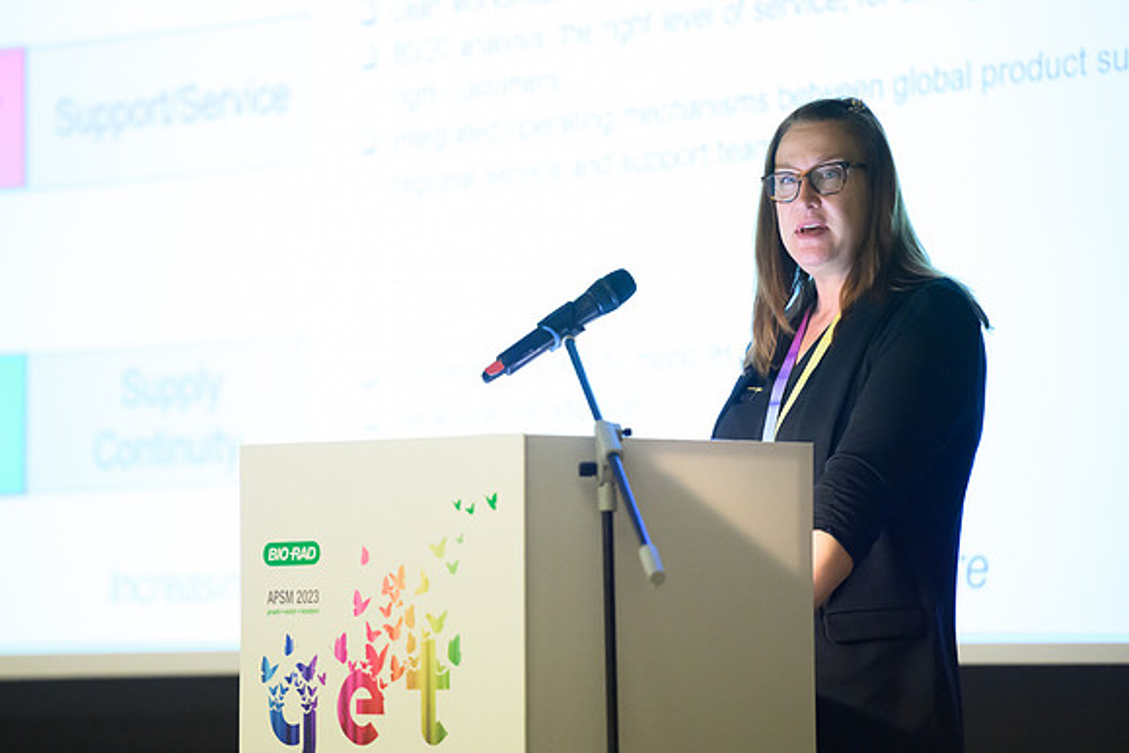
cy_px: 344
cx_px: 507
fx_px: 6592
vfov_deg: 6.5
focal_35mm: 210
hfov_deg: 9.8
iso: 8000
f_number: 2.8
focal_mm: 185
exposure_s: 1/100
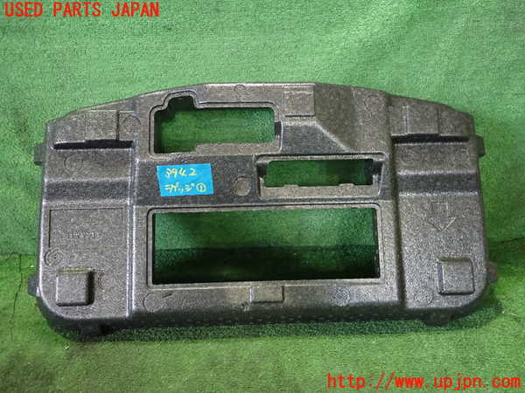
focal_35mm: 25
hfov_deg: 69.4
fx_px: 379
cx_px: 262
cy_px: 196
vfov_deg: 54.9
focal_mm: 4.5
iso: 800
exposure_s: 1/30
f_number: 2
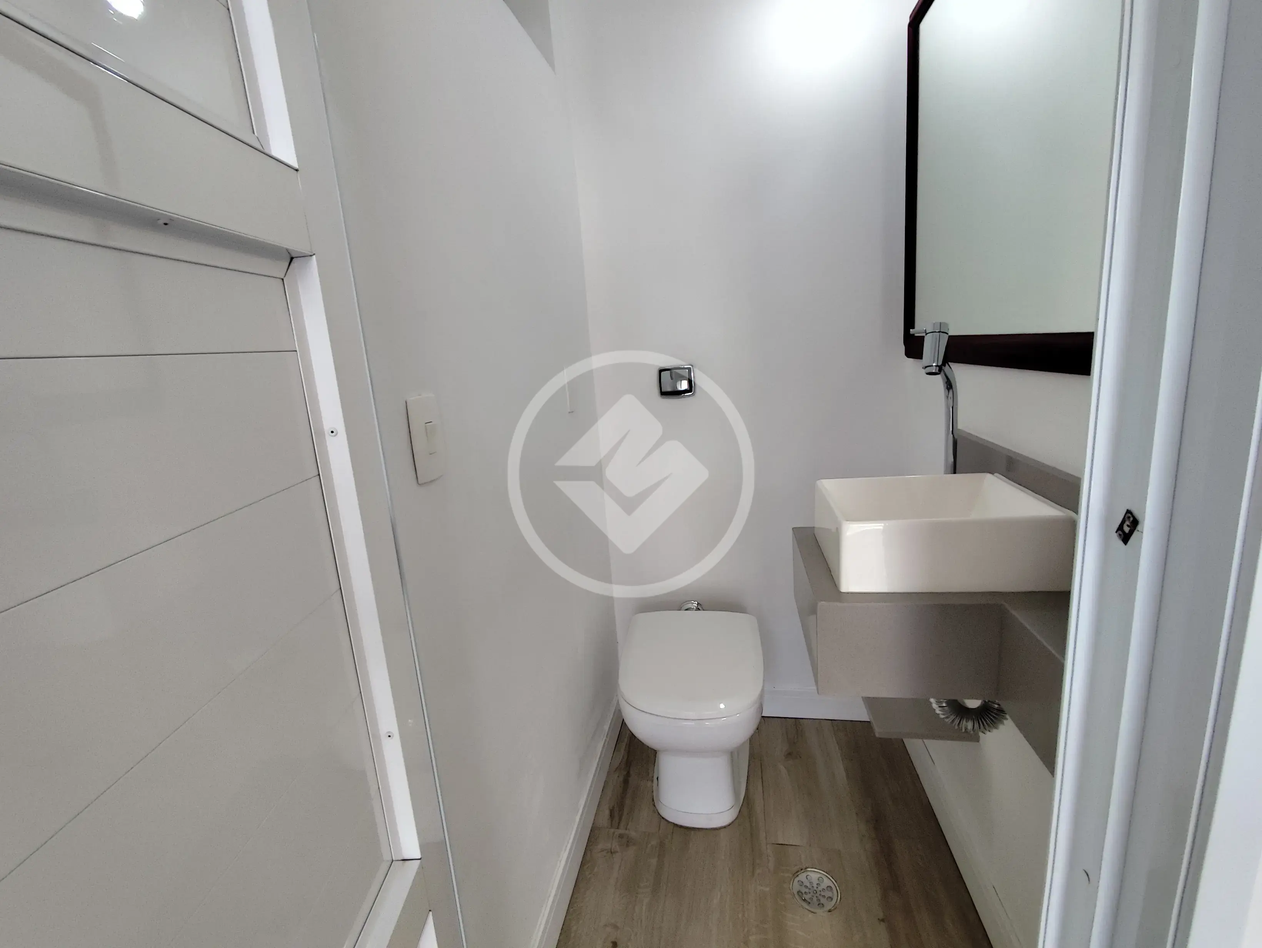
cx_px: 631
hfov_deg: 94.5
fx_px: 584
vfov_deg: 78.2
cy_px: 474
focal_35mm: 16
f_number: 2.2
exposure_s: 1/120
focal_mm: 1.65
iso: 80
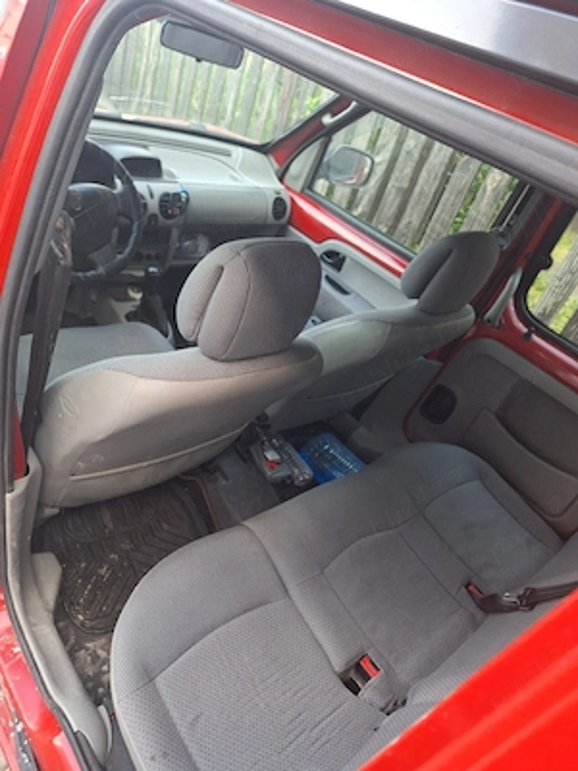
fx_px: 512
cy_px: 386
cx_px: 289
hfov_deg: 58.9
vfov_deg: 73.9
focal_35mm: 23
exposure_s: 1/50
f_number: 1.8
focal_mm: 5.54
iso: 100
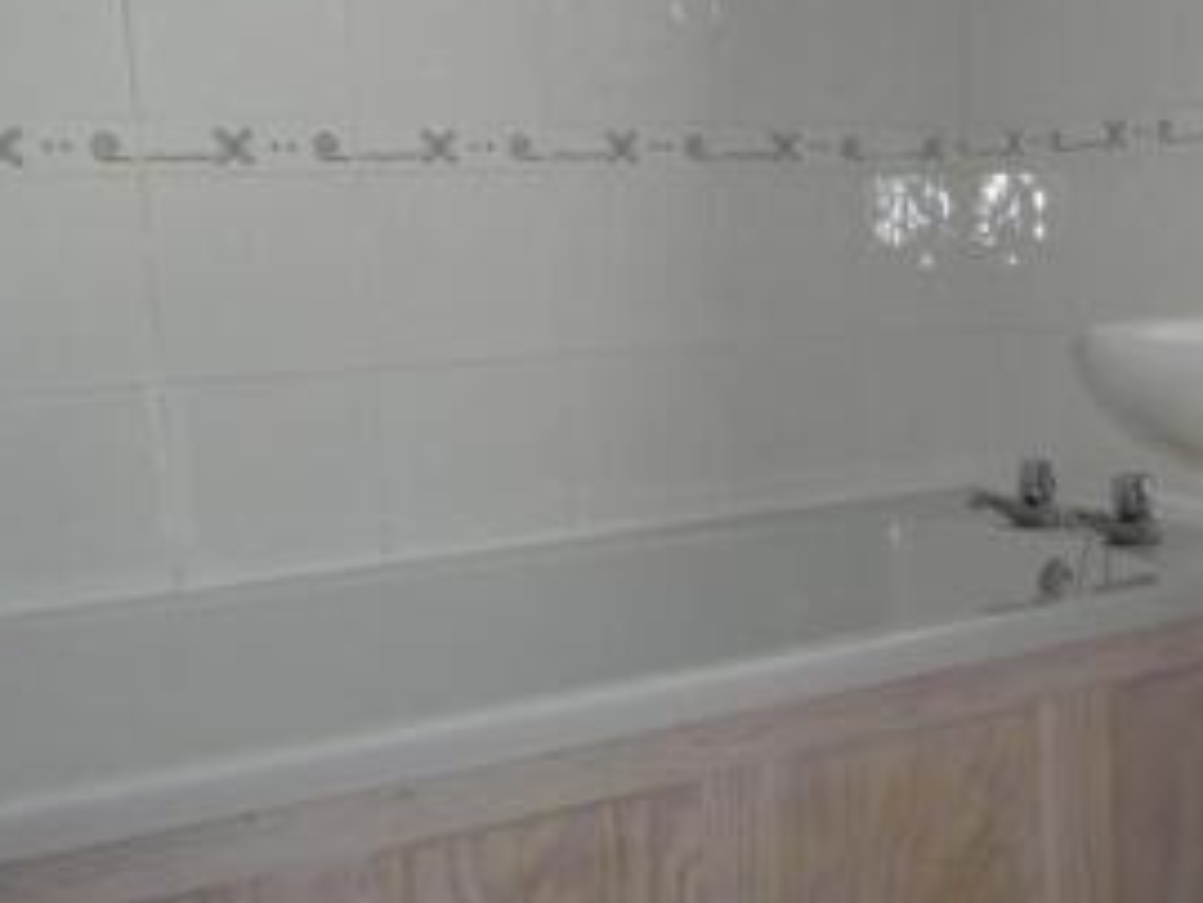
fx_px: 1808
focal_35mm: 52
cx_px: 1183
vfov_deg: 28.0
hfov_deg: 33.8
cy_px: 489
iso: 250
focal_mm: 4.3
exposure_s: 1/60
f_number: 3.3
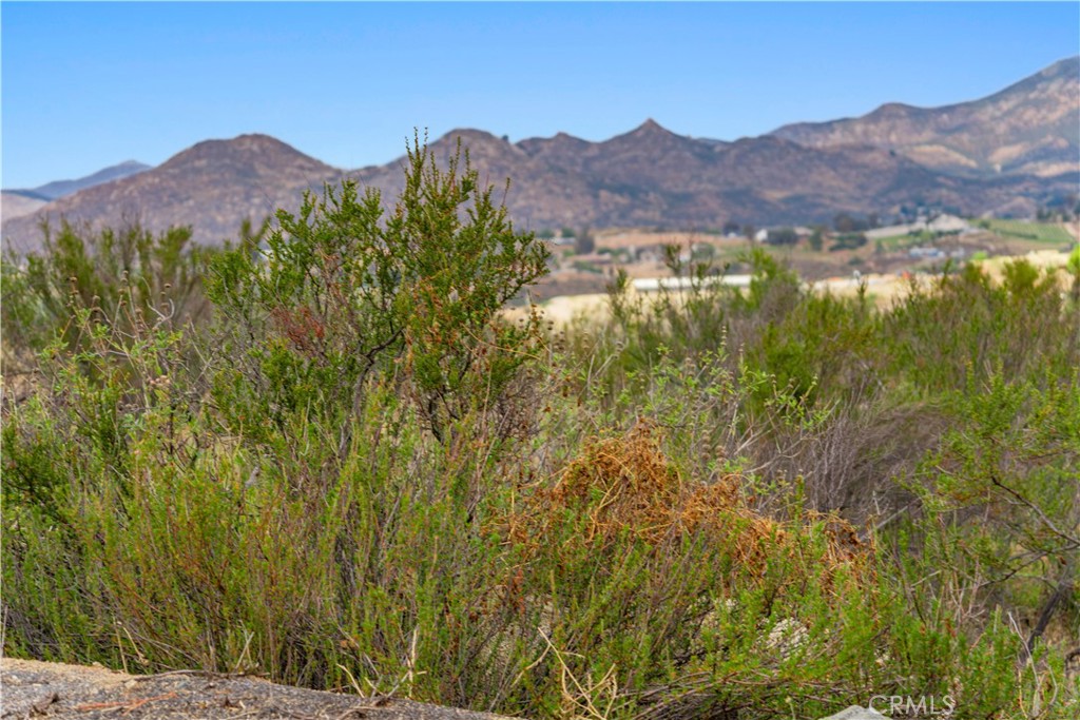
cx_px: 540
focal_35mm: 119
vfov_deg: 11.5
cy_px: 360
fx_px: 3570
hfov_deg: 17.2
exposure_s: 1/200
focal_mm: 119
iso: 100
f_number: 6.3
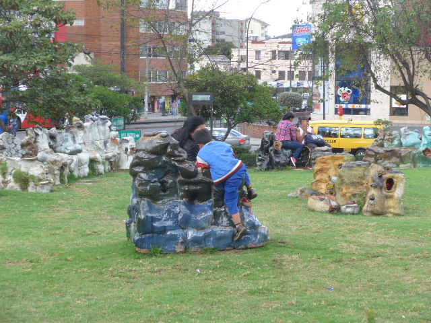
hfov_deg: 21.8
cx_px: 216
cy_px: 162
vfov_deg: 16.4
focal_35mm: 90
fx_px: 1121
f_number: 5.6
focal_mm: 19.2
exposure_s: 1/80
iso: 100
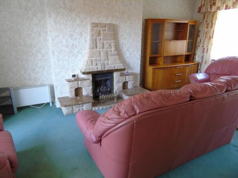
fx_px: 172
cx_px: 119
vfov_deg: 54.9
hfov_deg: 69.4
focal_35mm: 25
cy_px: 89
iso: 400
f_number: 3.4
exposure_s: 1/30
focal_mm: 4.4
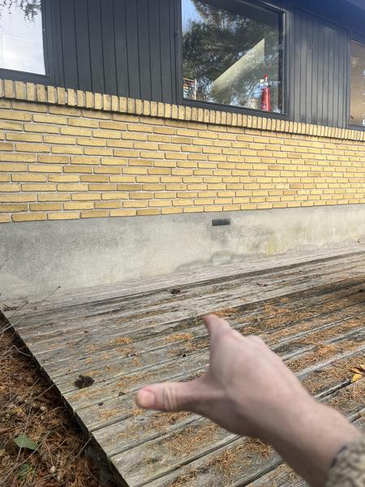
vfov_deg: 67.3
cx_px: 182
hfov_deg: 53.1
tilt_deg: -7.9
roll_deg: +1.5
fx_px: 366
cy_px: 244
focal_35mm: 26
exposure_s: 1/231
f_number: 1.6
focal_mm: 5.1
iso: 40
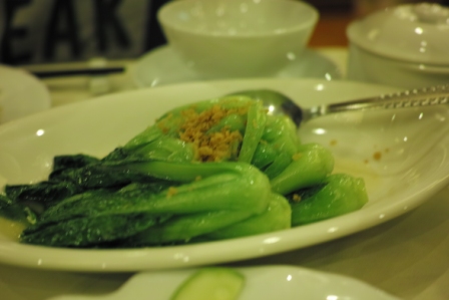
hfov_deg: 43.6
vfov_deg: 29.9
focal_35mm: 45
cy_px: 150
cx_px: 224
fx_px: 561
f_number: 2.8
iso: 200
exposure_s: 1/10
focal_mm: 30
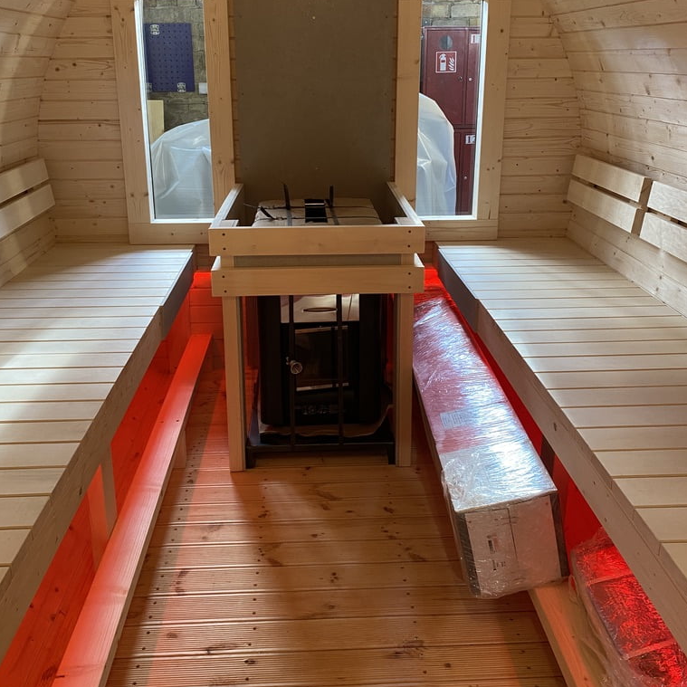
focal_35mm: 31
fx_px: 696
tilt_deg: -13.7
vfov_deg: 51.8
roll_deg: -0.7
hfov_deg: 52.5
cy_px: 243
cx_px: 345
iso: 125
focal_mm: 4.2
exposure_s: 1/50
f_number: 1.8
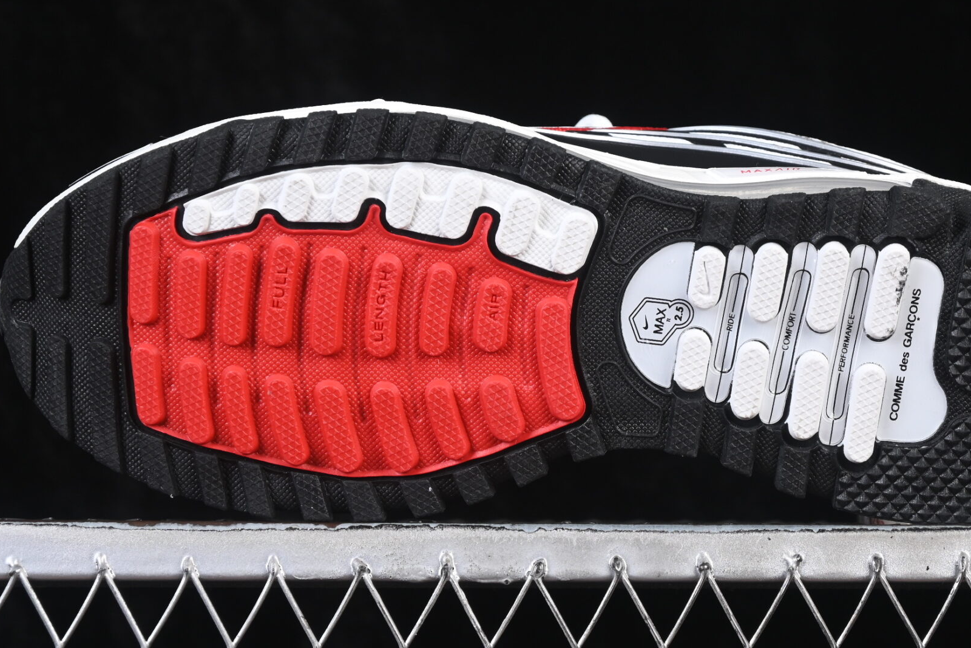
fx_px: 3237
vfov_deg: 11.4
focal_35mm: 120
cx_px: 557
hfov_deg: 17.1
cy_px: 200
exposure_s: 1/80
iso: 160
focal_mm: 50
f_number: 6.3
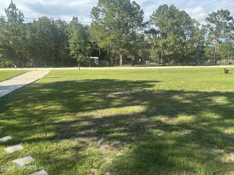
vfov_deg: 53.0
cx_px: 117
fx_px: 176
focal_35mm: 26
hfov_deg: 67.4
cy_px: 88
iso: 50
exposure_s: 1/1103
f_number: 1.6
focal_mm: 5.96
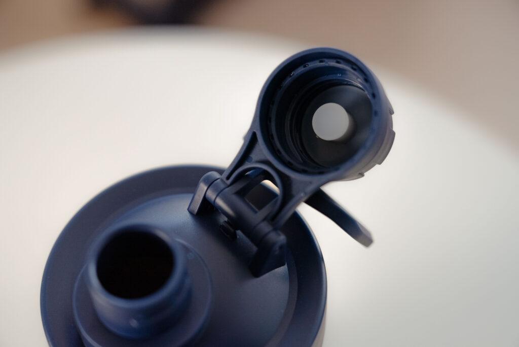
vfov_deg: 25.6
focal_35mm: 53
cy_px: 174
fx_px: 764
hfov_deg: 37.5
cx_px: 260
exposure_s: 1/400
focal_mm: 53
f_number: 2.8
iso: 640
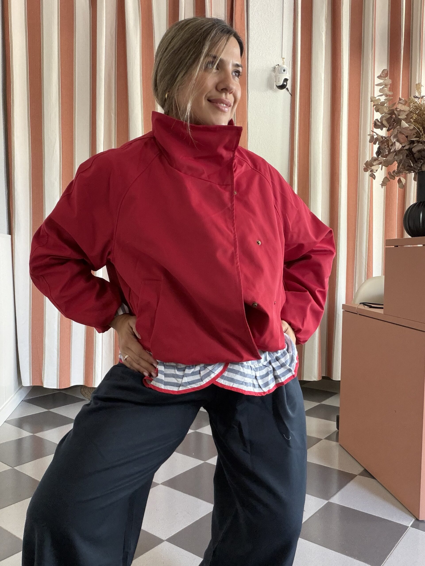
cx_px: 212
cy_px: 283
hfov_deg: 46.8
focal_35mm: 30
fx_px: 491
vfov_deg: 60.0
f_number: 1.9
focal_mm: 2.71
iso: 160
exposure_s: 1/60
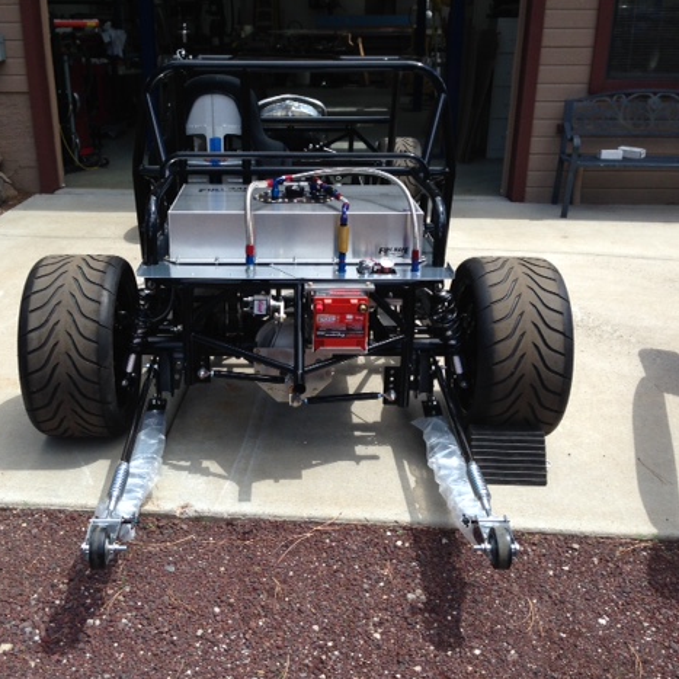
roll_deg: +1.2
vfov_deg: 41.9
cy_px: 345
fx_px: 888
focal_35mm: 40
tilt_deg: -20.0
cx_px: 285
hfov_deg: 41.7
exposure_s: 1/733
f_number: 2.4
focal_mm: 4.12
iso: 50
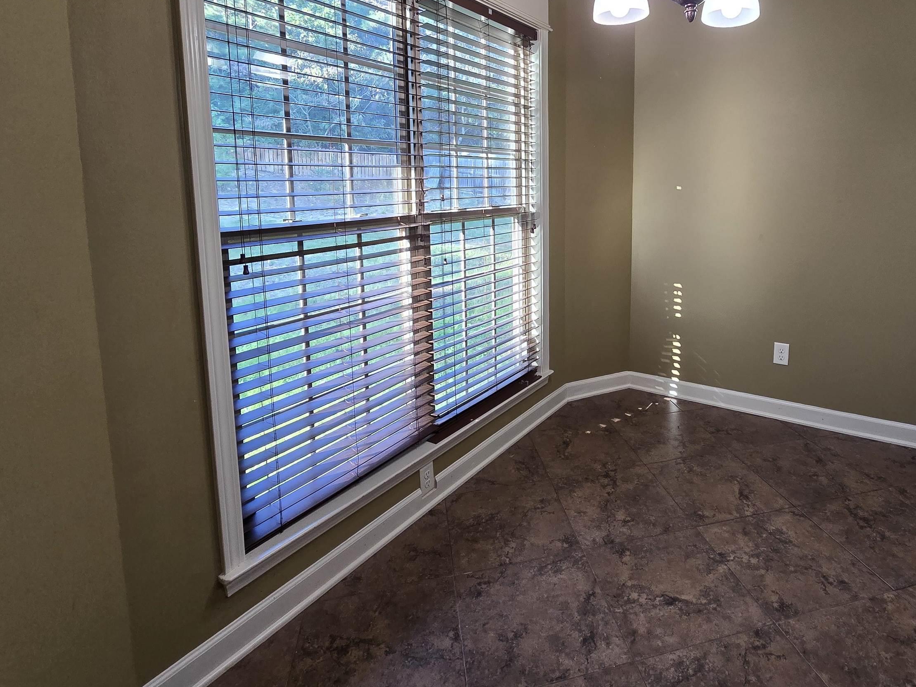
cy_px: 239
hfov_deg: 86.4
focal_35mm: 18
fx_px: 476
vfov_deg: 69.9
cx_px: 561
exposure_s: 1/60
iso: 160
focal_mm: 2.2
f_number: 2.2
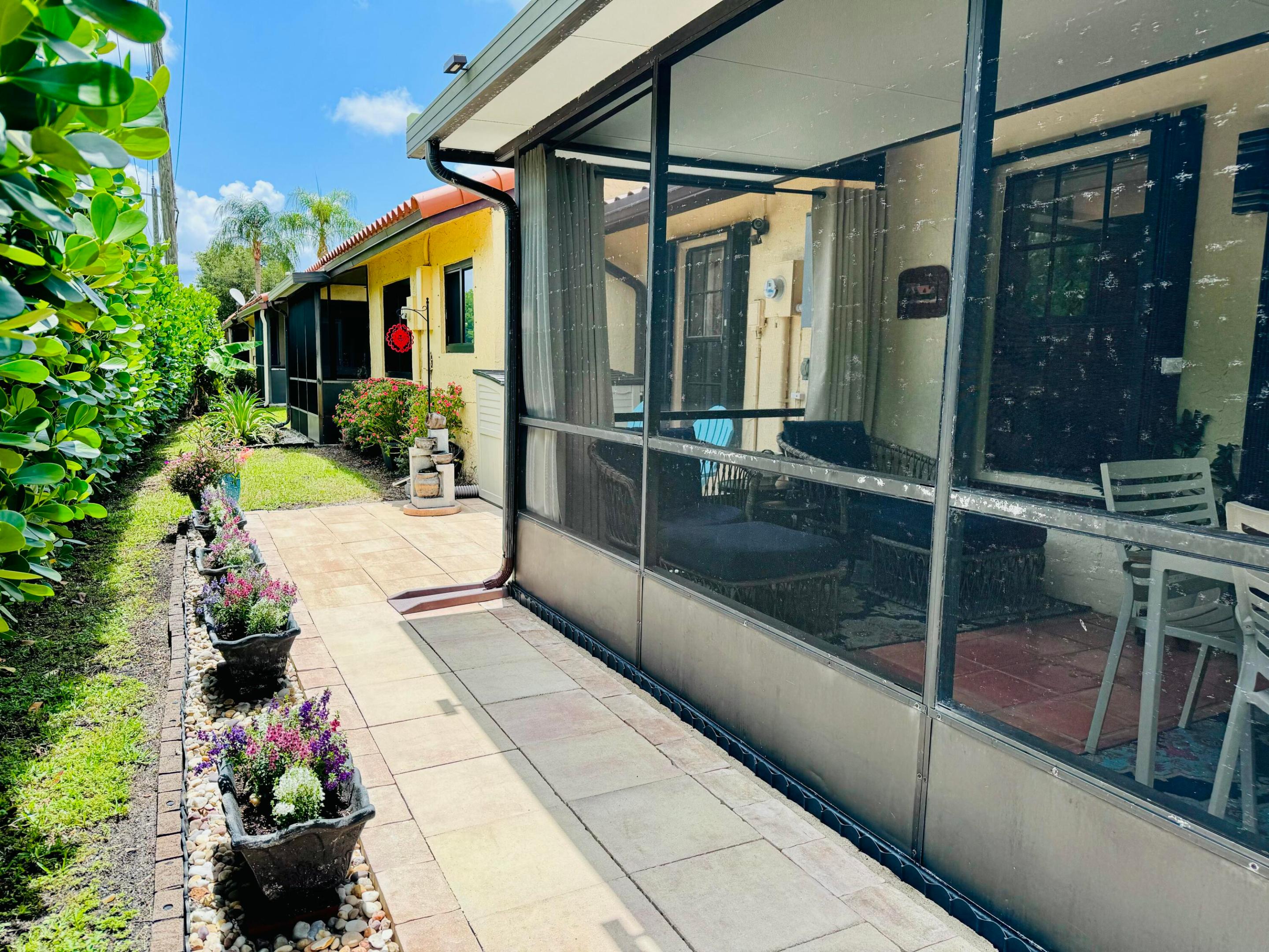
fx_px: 880
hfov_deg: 71.6
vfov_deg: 56.8
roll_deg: -1.4
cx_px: 634
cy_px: 476
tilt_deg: -7.0
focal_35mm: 24
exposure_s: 1/2252
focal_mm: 6.86
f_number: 1.78
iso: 80
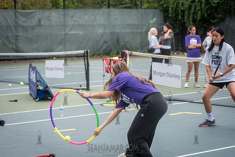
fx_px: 601
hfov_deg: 22.1
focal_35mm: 92
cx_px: 118
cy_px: 78
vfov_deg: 14.9
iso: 1250
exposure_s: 1/1250
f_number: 5
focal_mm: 92
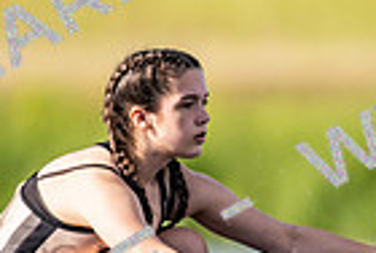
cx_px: 628
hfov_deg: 0.8
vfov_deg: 0.6
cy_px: 195
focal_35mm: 2480
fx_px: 25957
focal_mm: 600
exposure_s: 1/2500
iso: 360
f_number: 4
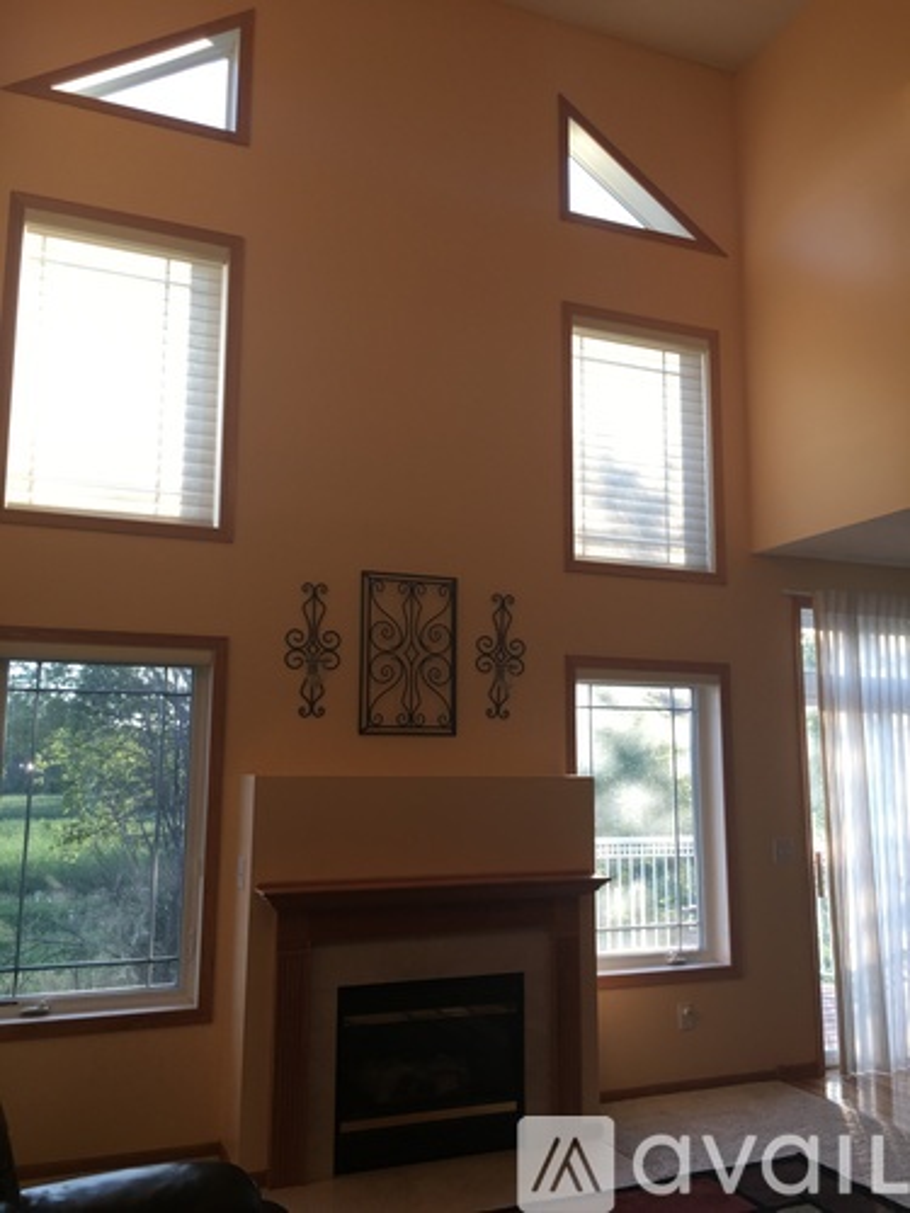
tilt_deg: +9.2
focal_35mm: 29
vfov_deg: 61.7
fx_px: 1016
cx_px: 455
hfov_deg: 48.2
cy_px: 606
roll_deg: -0.3
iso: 25
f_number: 2.2
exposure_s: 1/40
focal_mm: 4.15
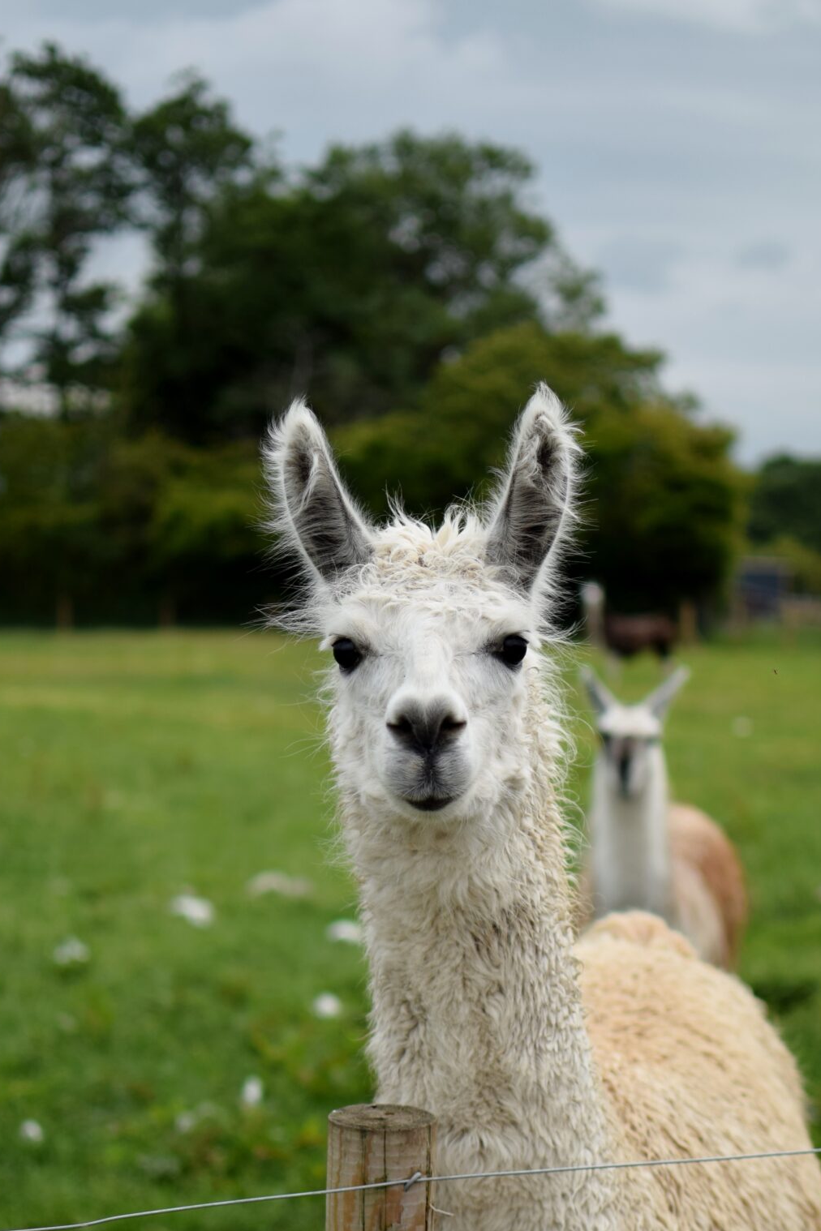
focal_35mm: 75
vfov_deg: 27.0
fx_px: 2556
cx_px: 391
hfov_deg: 18.2
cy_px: 771
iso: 100
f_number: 1.8
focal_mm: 35
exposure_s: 1/4000
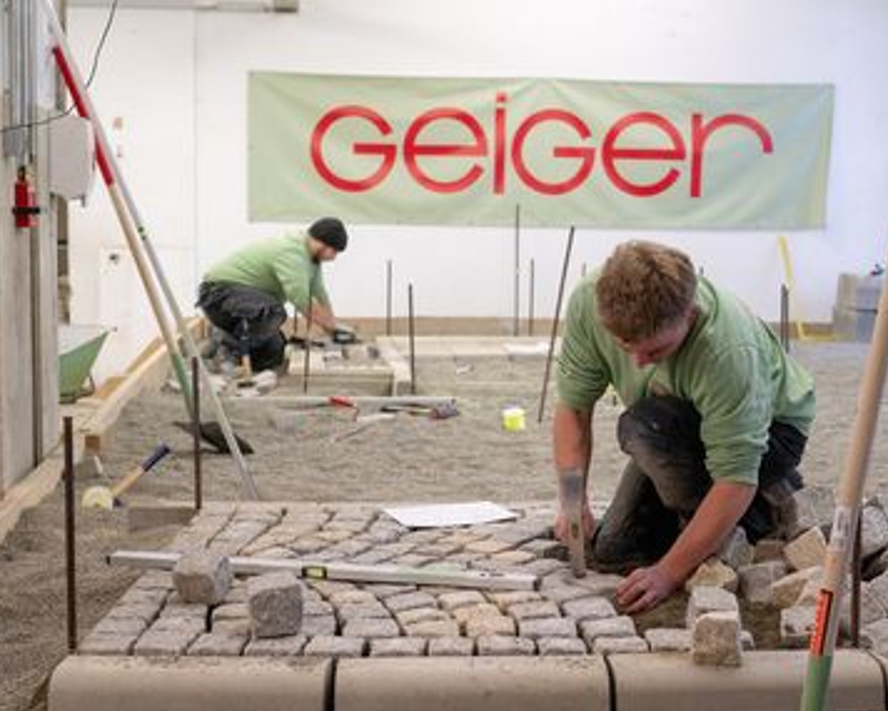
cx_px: 514
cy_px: 356
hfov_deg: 31.6
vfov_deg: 25.6
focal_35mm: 60
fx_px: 1566
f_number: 4
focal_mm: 35
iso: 1250
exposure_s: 1/200
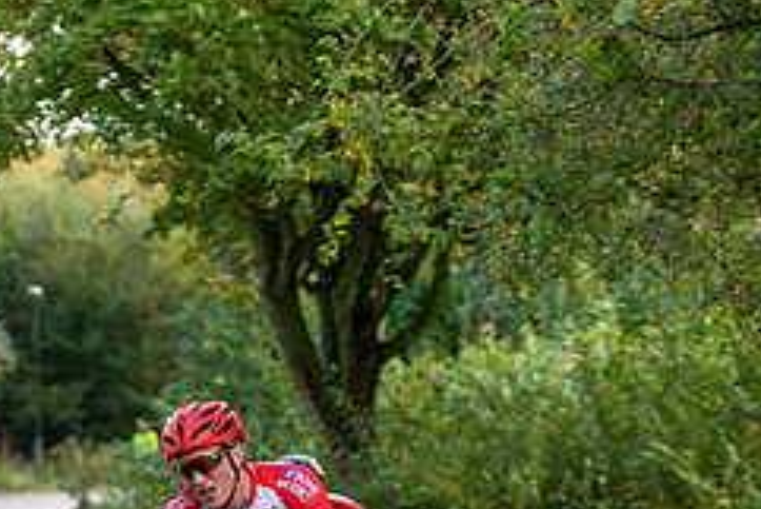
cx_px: 164
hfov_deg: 9.9
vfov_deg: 6.6
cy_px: 539
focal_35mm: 207
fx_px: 4378
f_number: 3.2
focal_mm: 86
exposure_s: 1/200
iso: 200
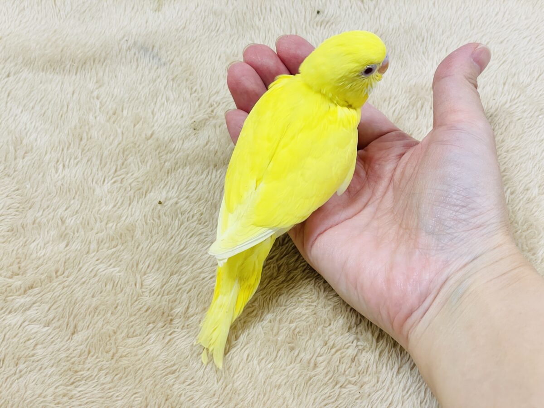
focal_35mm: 52
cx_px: 272
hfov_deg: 36.8
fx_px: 817
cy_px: 204
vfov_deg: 28.0
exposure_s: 1/99
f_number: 2
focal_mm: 6
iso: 50
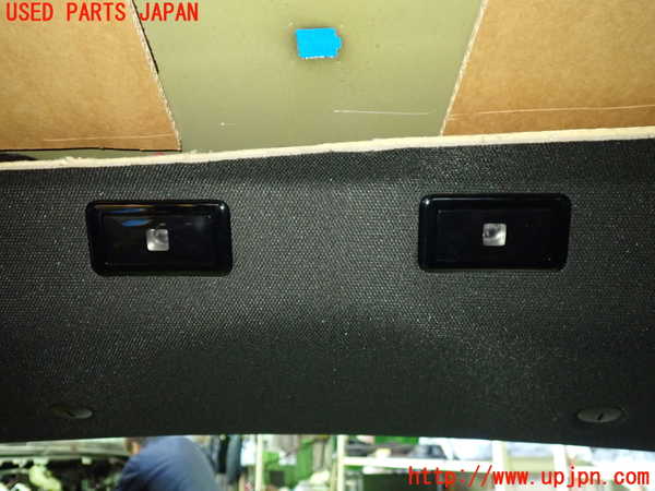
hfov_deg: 60.0
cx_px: 328
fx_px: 568
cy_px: 246
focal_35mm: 30
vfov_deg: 46.8
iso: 800
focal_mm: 5.4
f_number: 2.3
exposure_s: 1/25
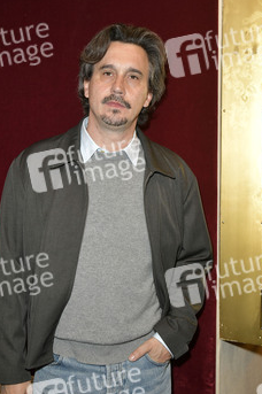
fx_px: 536
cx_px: 120
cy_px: 223
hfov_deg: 27.5
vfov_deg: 40.3
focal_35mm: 49
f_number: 5.6
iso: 2500
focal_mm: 42
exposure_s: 1/160
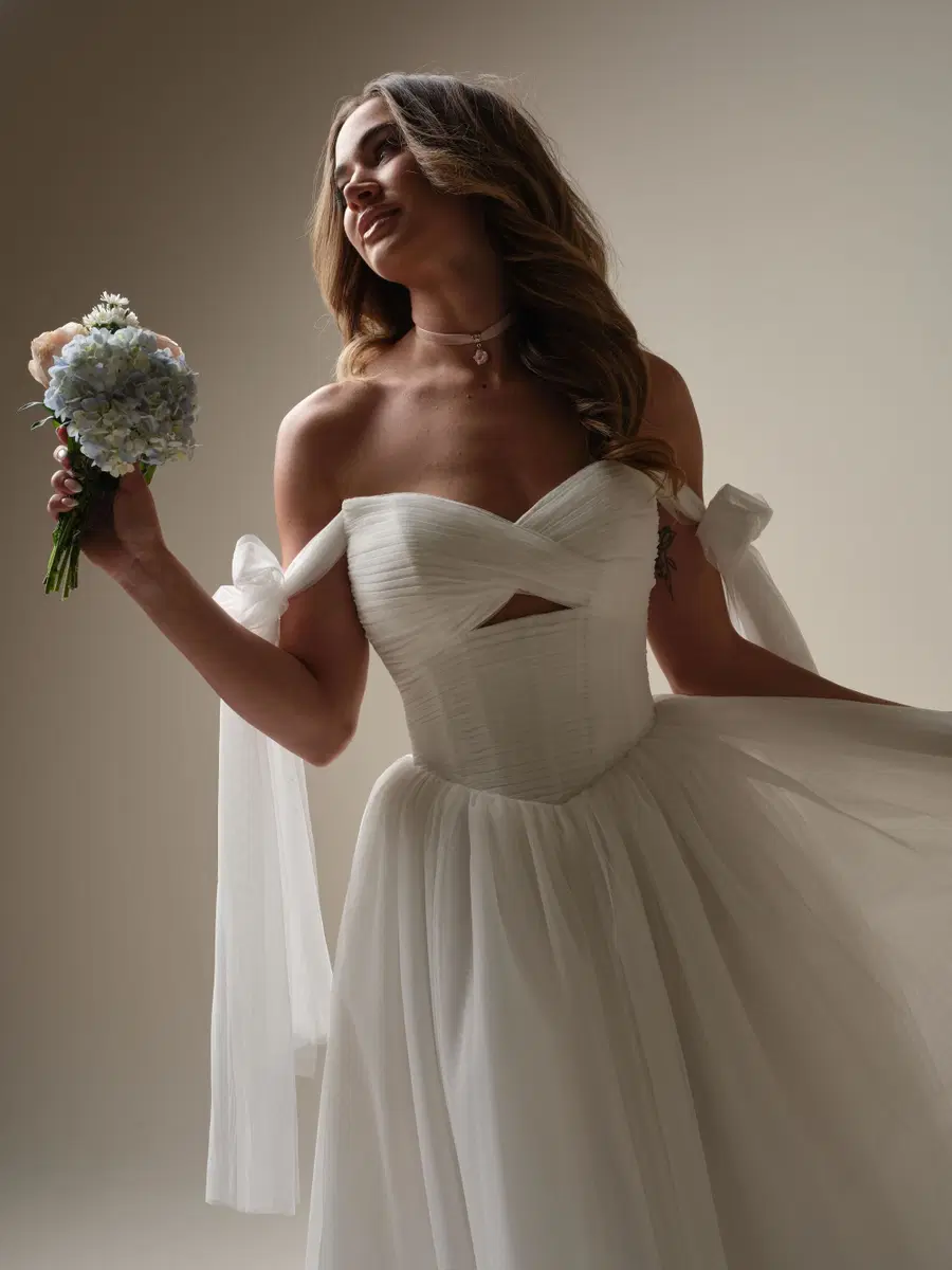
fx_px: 1797
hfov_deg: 29.7
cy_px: 635
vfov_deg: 38.9
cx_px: 476
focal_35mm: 49
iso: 800
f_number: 10
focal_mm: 62.4
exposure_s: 1/125
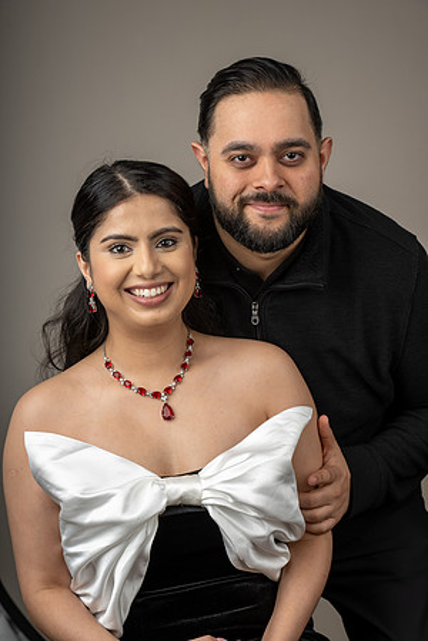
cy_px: 320
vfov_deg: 22.1
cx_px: 214
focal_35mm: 92
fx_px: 1641
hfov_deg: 14.9
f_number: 8
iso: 400
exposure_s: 1/200
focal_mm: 92
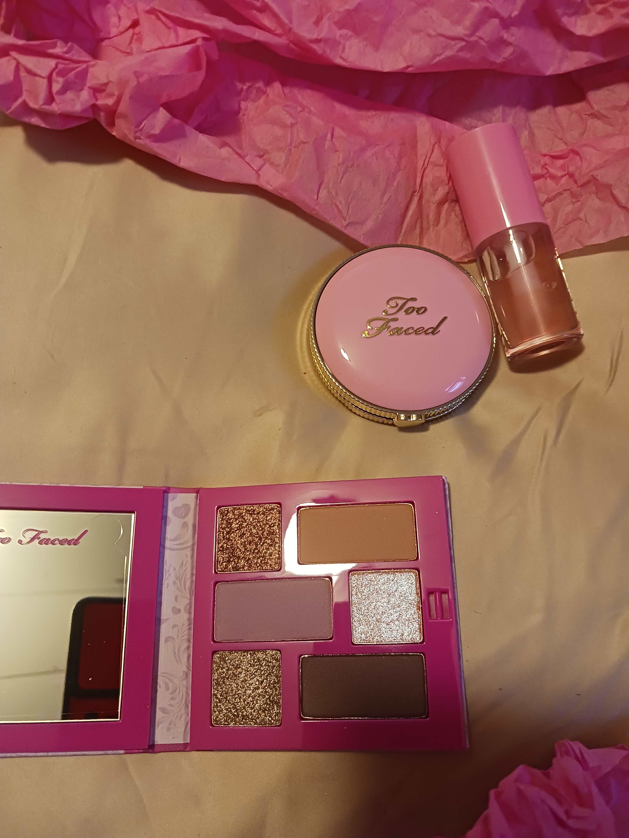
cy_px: 419
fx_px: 654
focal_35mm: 27
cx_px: 314
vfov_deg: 65.3
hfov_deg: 51.4
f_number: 1.8
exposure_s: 1/24
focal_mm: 4
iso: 500
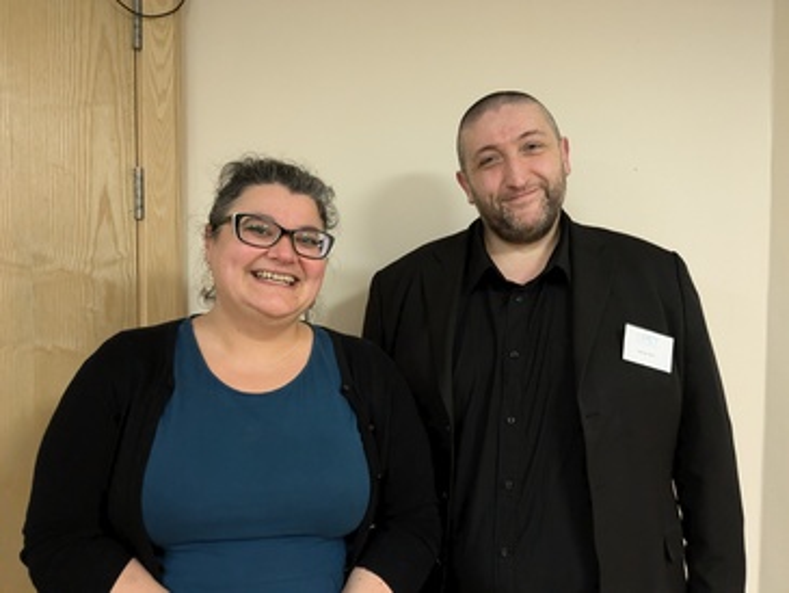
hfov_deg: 65.3
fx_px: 616
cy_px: 296
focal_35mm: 27
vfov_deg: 51.4
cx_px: 394
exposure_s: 1/99.9
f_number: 1.73
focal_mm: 4.38
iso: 623
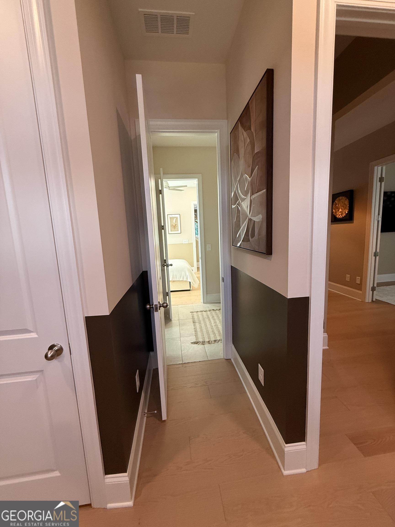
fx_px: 213
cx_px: 198
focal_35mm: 14
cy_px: 264
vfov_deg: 102.1
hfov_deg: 85.7
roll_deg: +2.0
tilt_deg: -8.3
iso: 250
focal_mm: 2.22
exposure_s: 1/120
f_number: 2.2
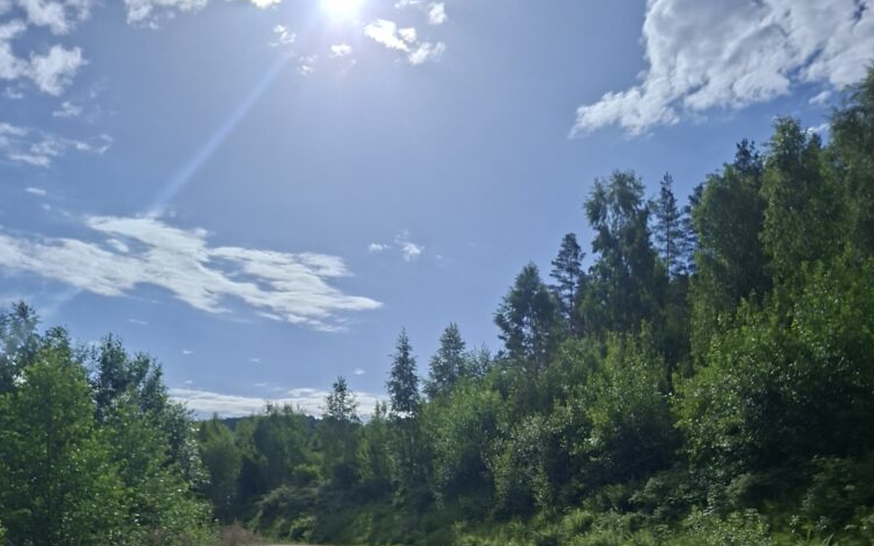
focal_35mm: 33
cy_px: 496
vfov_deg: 35.9
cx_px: 436
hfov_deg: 58.1
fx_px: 786
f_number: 1.8
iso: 50
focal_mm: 5.54
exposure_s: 1/10526
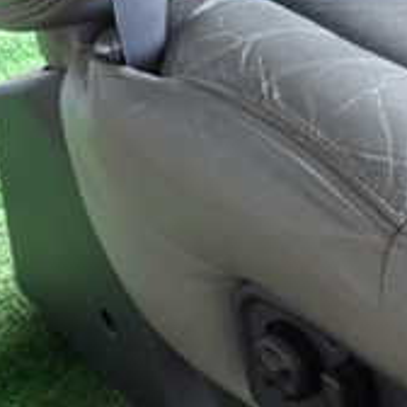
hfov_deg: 15.5
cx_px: 659
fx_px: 1344
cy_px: 237
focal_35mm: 101
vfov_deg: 17.2
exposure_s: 1/30
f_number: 2.4
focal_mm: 5.79
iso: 250
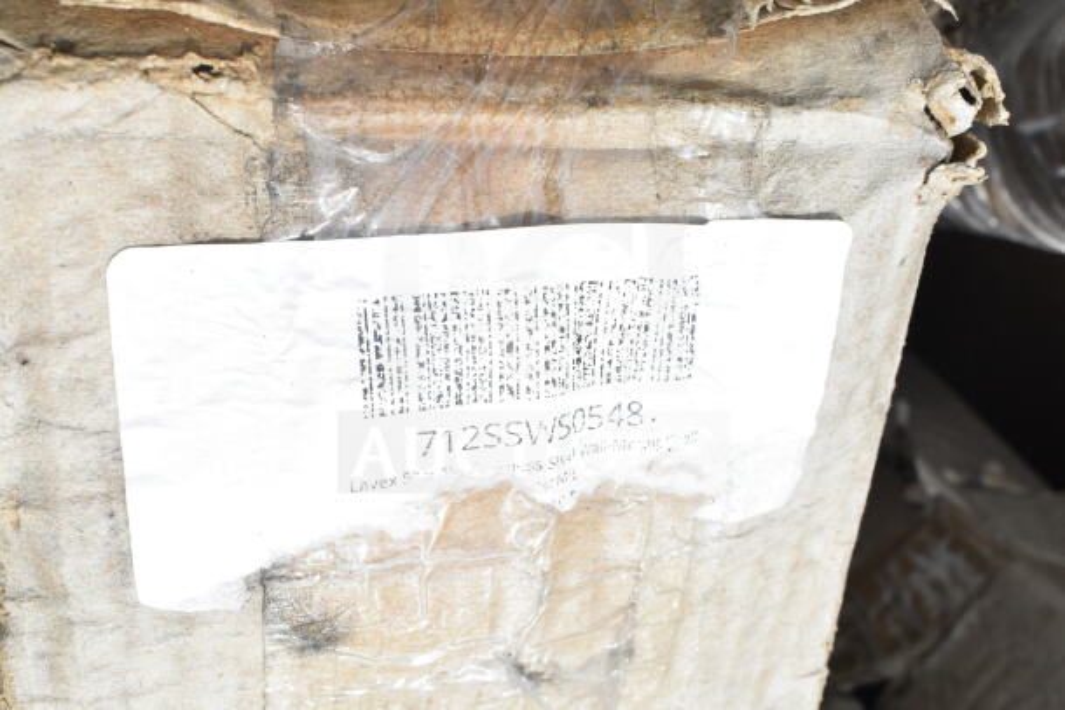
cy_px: 355
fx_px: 1198
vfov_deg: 33.0
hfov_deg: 47.9
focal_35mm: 40
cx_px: 532
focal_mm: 27
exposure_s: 1/1000
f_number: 16
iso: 1600
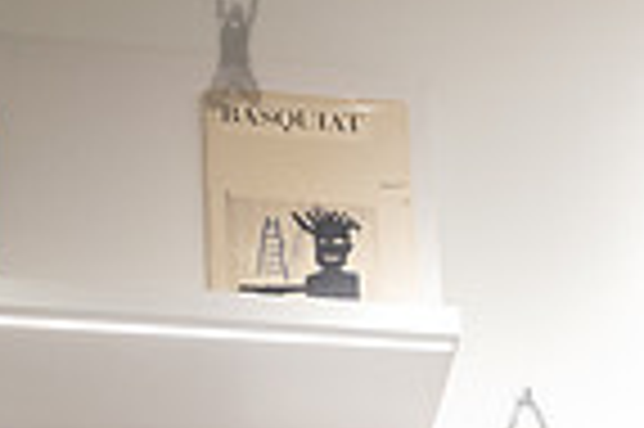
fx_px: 2555
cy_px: 683
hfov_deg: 13.2
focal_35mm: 143
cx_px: 1103
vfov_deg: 9.3
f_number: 4.5
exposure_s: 1/320
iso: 1600
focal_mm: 35
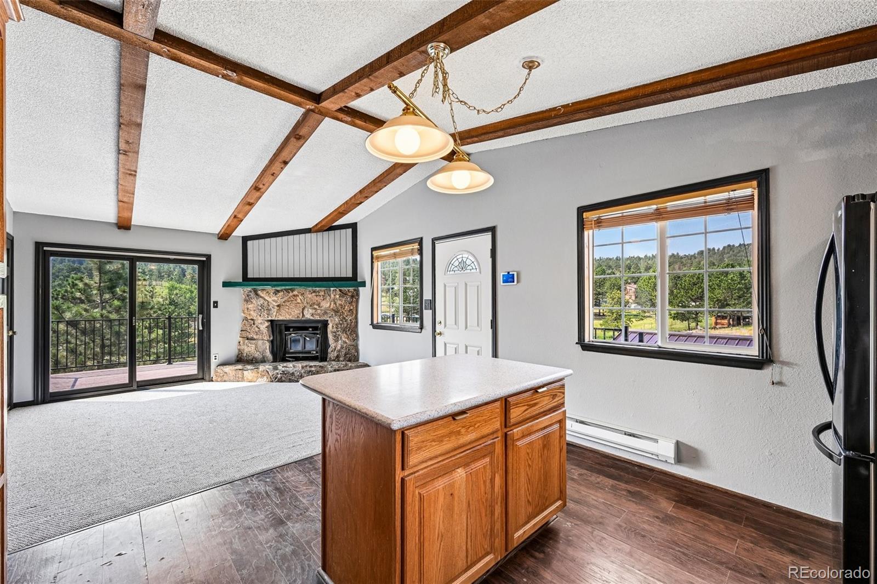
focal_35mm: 14
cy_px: 292
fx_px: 341
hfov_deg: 104.3
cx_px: 438
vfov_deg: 81.2
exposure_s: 1/15
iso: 180
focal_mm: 14
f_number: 10
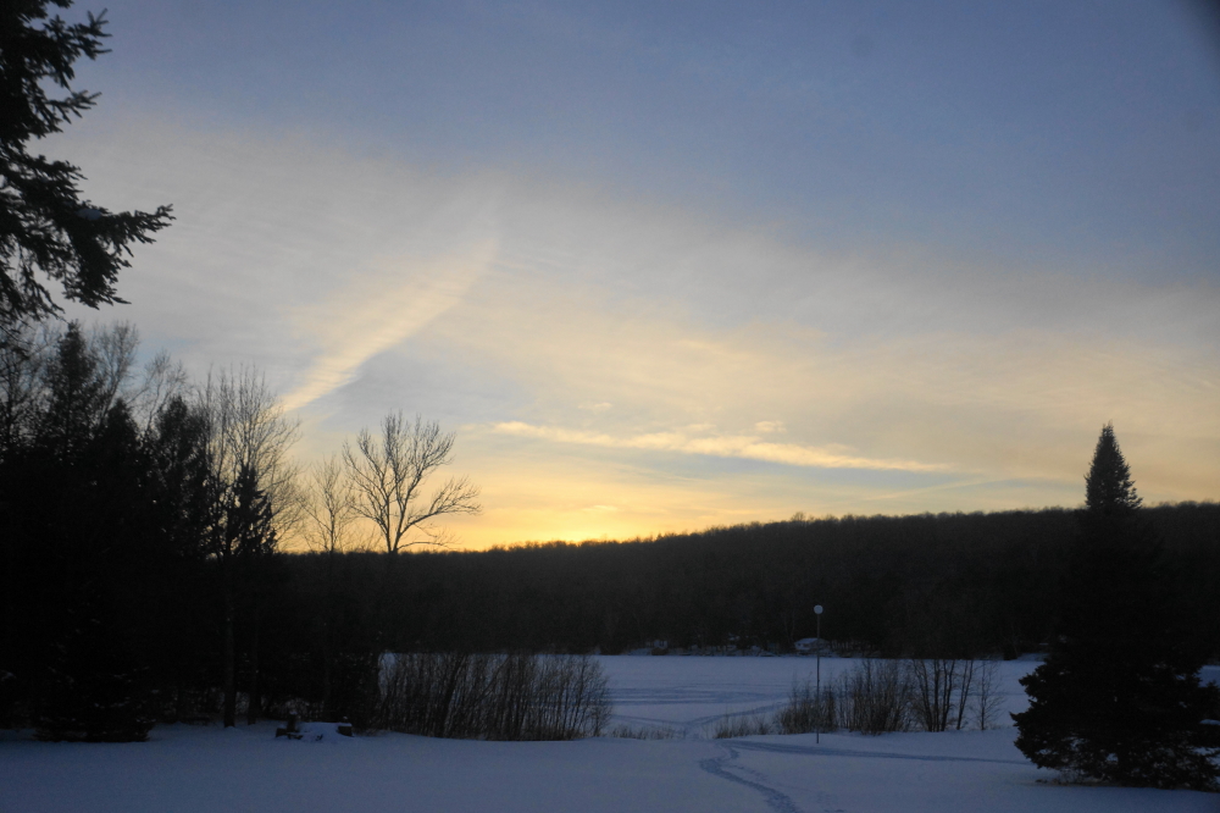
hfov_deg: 49.6
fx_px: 1321
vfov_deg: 34.2
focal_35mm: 39
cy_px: 406
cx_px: 610
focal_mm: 26
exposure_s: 1/500
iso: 400
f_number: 8
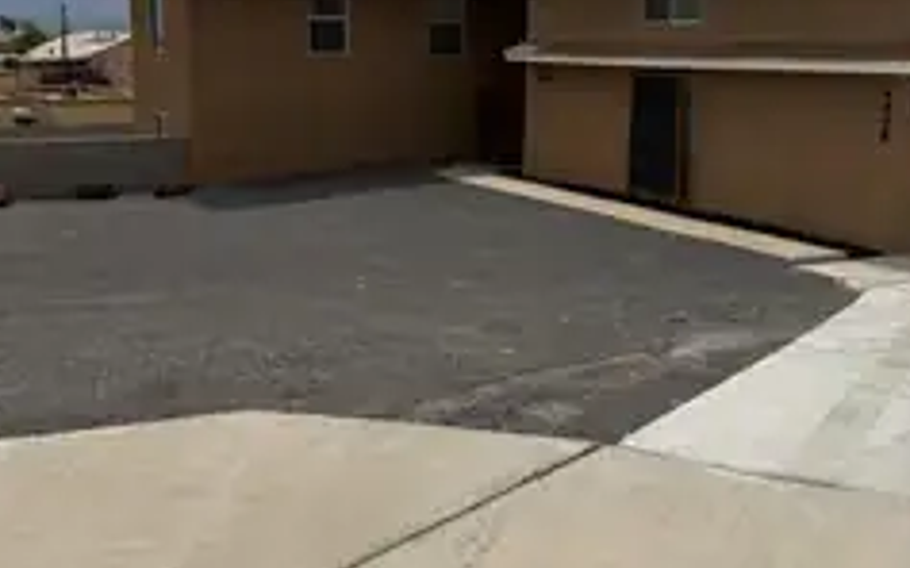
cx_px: 430
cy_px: 223
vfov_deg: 29.8
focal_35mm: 43
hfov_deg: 46.2
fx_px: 1066
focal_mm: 6.76
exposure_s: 1/10309
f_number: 1.78
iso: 80
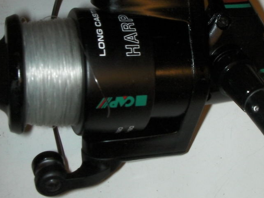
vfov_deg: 24.6
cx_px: 166
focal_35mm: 59
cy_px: 59
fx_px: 450
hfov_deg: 32.5
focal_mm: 6.3
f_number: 5.6
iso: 200
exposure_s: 1/30
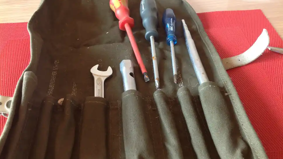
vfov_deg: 30.4
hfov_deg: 51.6
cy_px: 81
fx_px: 293
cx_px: 144
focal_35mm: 39
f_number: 2.4
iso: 50
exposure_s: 1/15
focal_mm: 4.28
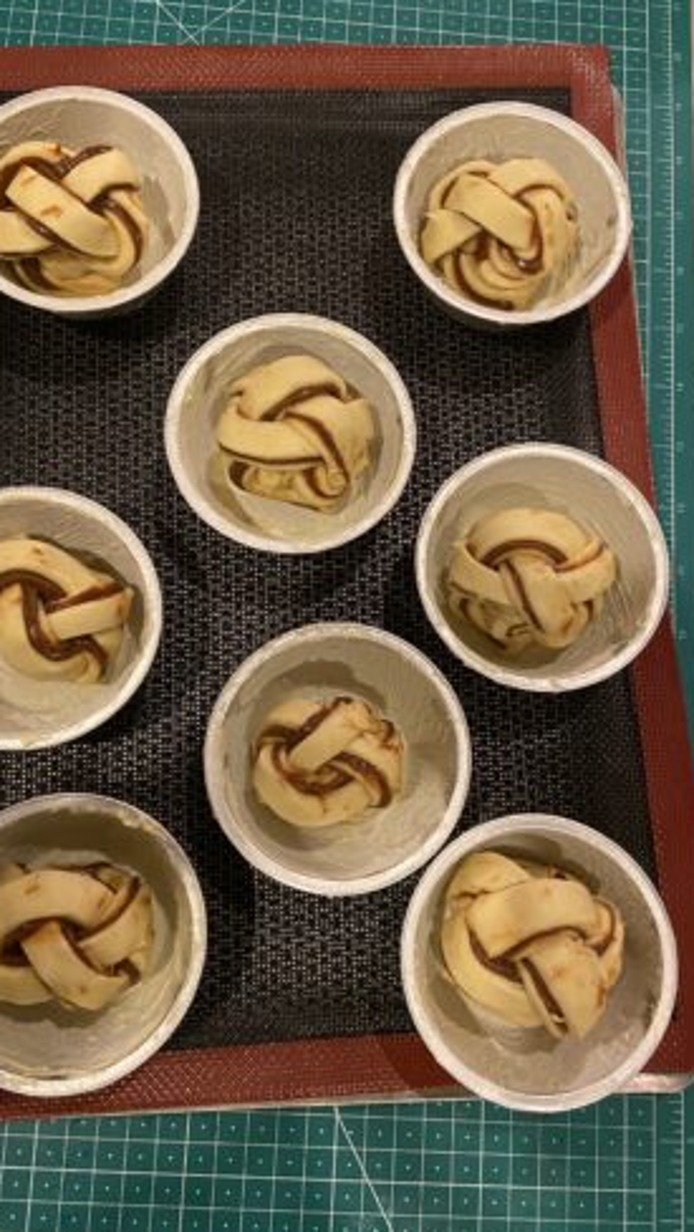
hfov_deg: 40.2
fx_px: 947
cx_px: 332
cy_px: 606
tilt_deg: -78.3
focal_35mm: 29
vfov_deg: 66.0
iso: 500
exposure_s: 1/33
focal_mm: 4.25
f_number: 1.8
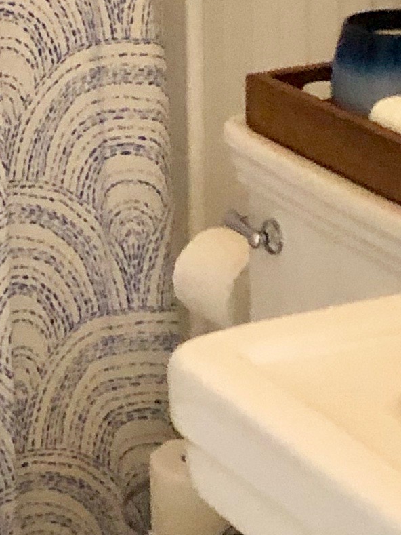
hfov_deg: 10.0
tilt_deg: -13.0
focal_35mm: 143
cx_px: -200
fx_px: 2208
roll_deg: +1.9
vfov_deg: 13.7
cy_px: 37
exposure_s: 1/5
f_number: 1.8
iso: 100
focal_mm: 3.99
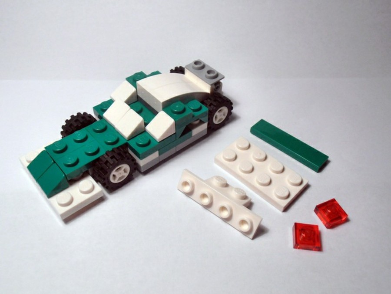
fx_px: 418
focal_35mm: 37
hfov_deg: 50.1
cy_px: 147
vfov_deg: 38.7
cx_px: 196
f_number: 3.9
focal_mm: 6.61
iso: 80
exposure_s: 1/80
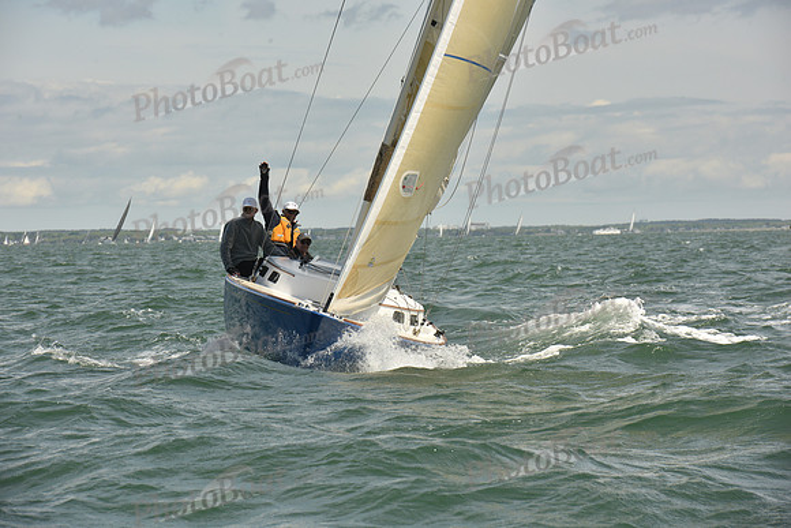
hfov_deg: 10.3
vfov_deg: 6.9
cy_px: 264
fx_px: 4395
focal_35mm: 200
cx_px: 396
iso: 320
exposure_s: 1/800
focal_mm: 200
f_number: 11
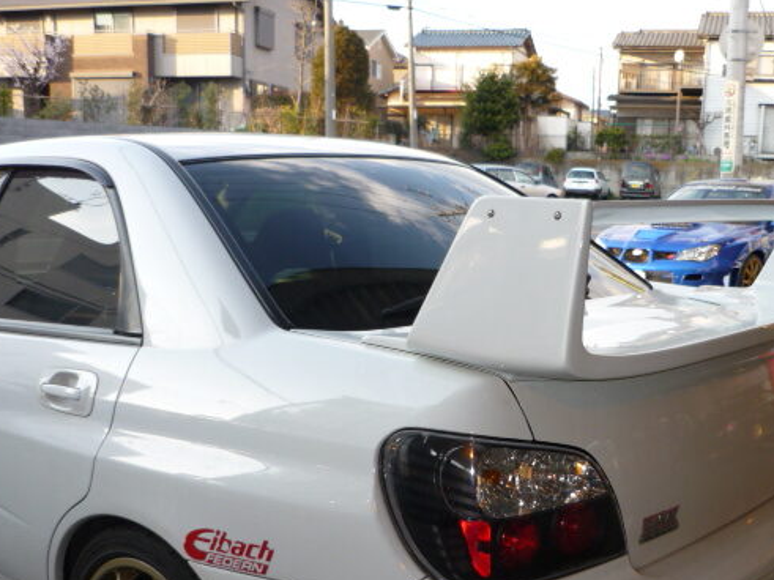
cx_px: 481
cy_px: 374
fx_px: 961
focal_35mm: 43
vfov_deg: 33.4
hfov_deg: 43.5
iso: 100
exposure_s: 1/160
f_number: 2.8
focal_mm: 5.5
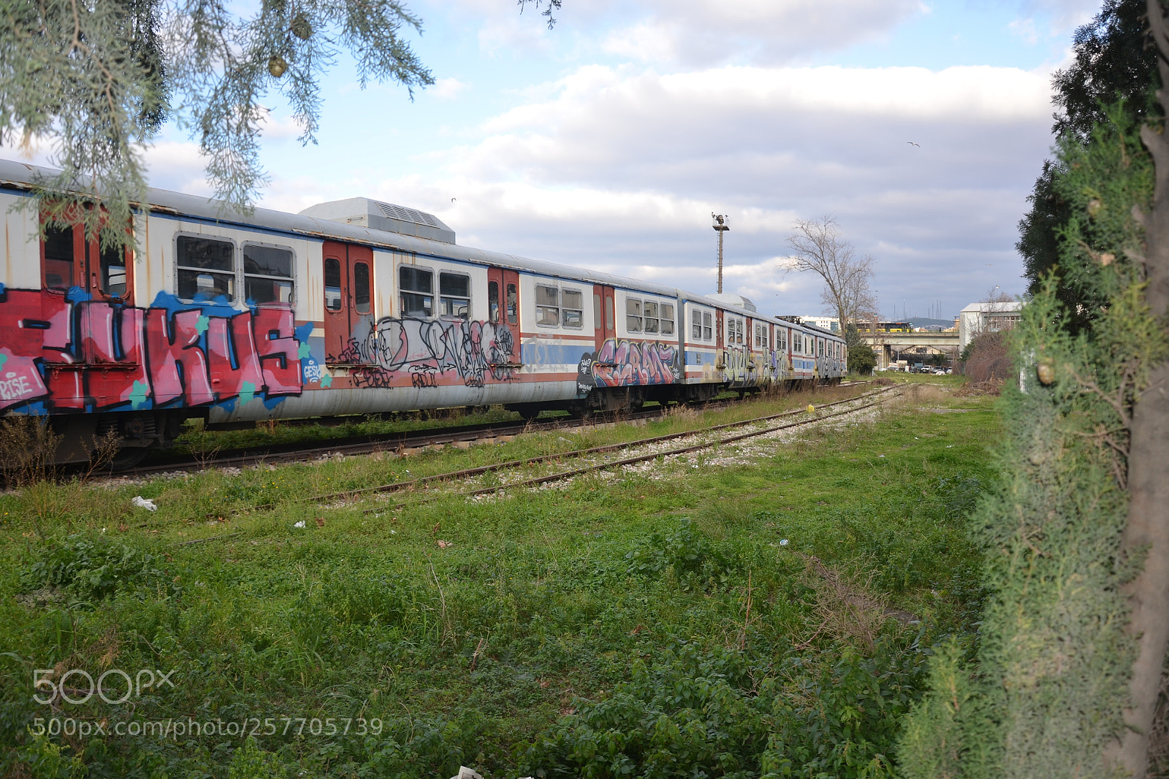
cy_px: 385
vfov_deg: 46.4
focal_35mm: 28
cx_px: 593
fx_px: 909
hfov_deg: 65.5
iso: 125
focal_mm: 18
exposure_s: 1/250
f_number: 4
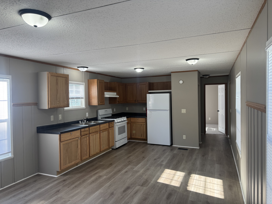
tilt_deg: -2.1
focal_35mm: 24
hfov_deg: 71.6
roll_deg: +0.9
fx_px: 189
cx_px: 136
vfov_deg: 56.8
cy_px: 102
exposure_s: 1/120
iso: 125
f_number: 1.78
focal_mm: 6.76
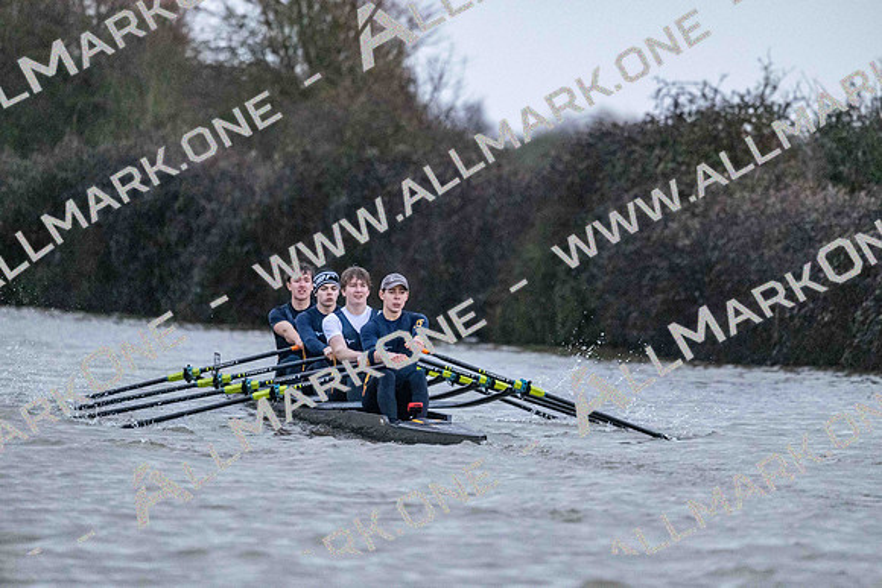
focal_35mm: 400
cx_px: 441
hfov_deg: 5.2
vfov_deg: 3.4
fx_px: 9802
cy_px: 294
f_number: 4.5
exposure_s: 1/1600
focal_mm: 400
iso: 12800
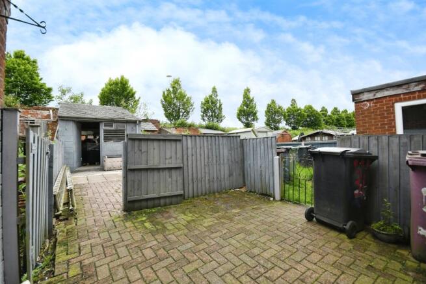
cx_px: 213
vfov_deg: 77.4
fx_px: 178
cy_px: 142
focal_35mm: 15
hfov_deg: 100.4
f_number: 8
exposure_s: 1/320
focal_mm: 10
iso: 400
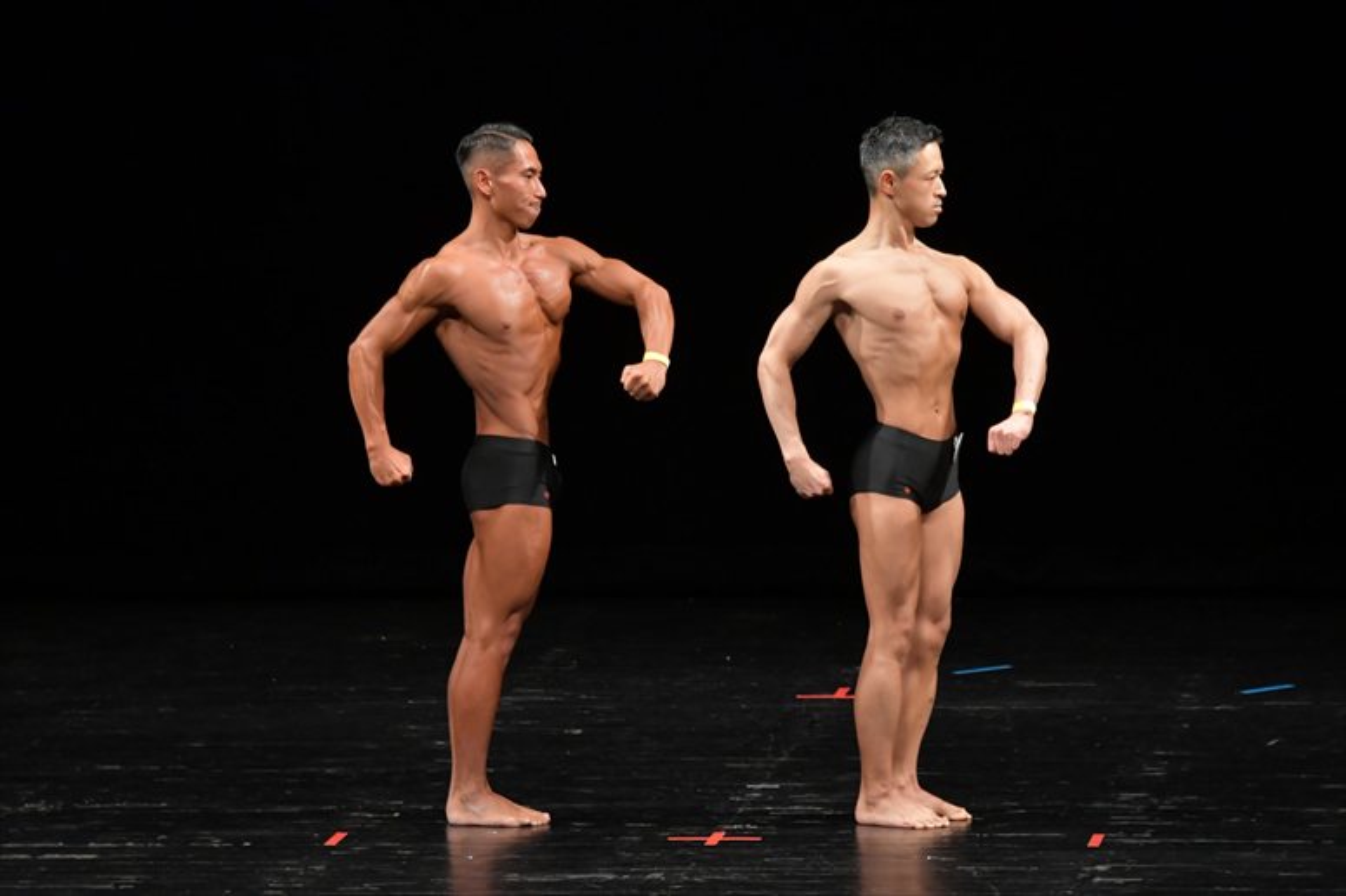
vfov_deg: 5.1
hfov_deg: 7.6
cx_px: 673
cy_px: 448
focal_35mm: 270
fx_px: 10090
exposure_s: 1/400
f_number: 5.6
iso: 2500
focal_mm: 180
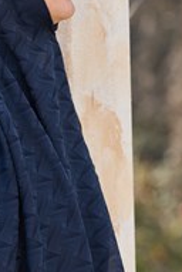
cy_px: 158
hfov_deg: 4.5
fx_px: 2289
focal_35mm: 303
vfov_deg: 6.8
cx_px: 9
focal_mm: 125
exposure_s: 1/200
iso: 200
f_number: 4.5
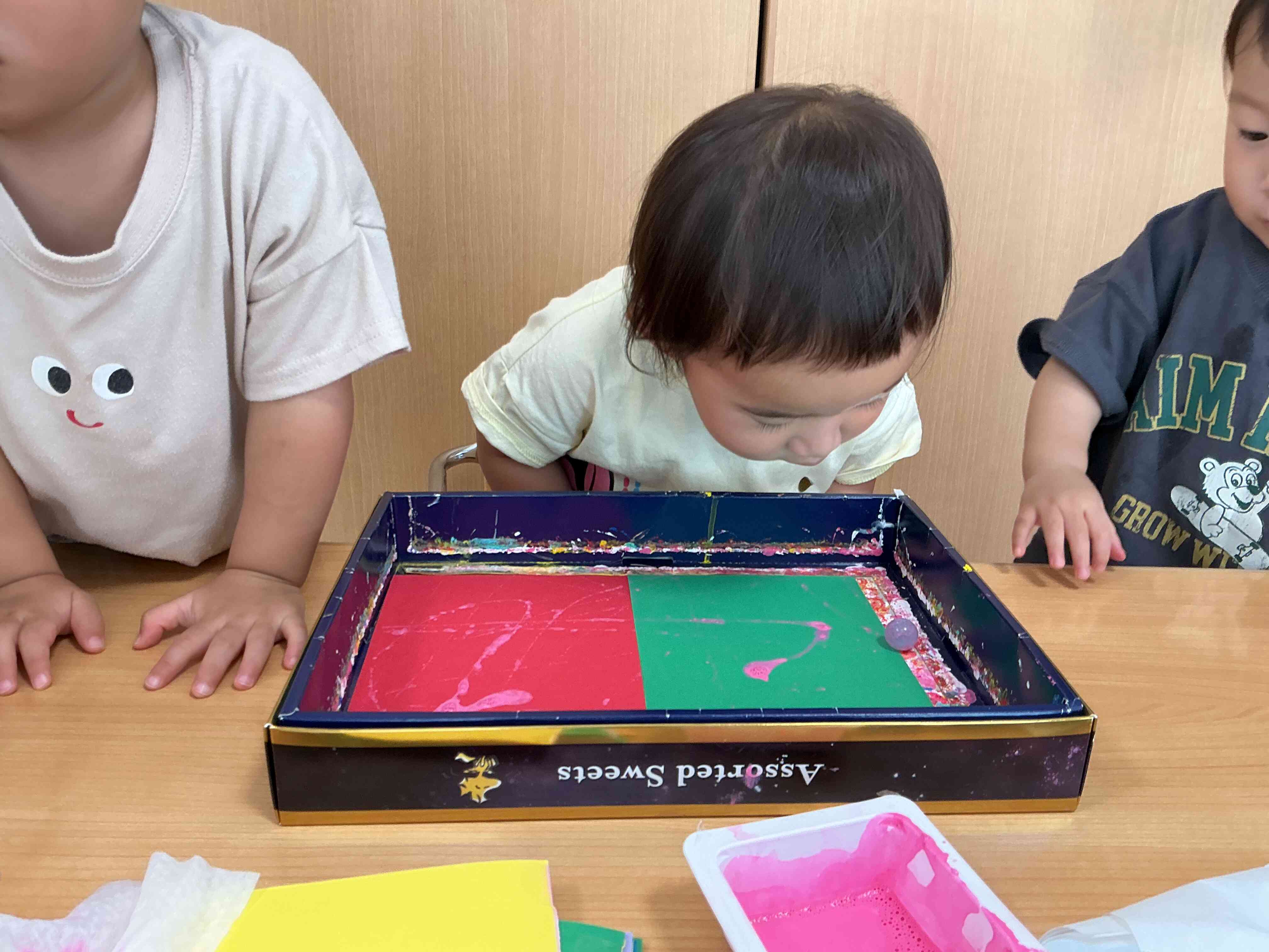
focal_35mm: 29
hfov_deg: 61.7
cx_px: 634
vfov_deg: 48.2
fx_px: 1063
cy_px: 476
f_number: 1.8
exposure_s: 1/60
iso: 50
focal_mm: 3
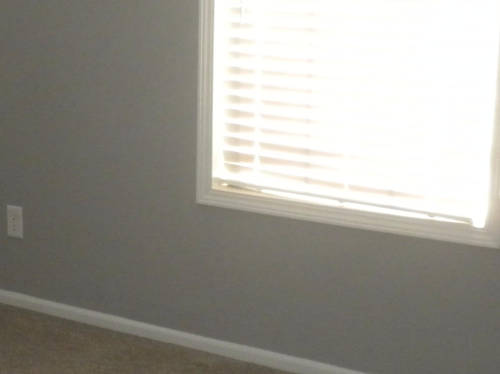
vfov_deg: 15.7
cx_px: 39
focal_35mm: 94
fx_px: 1357
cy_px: 228
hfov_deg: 20.4
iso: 400
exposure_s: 1/35.7
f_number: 3.5
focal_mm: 6.6
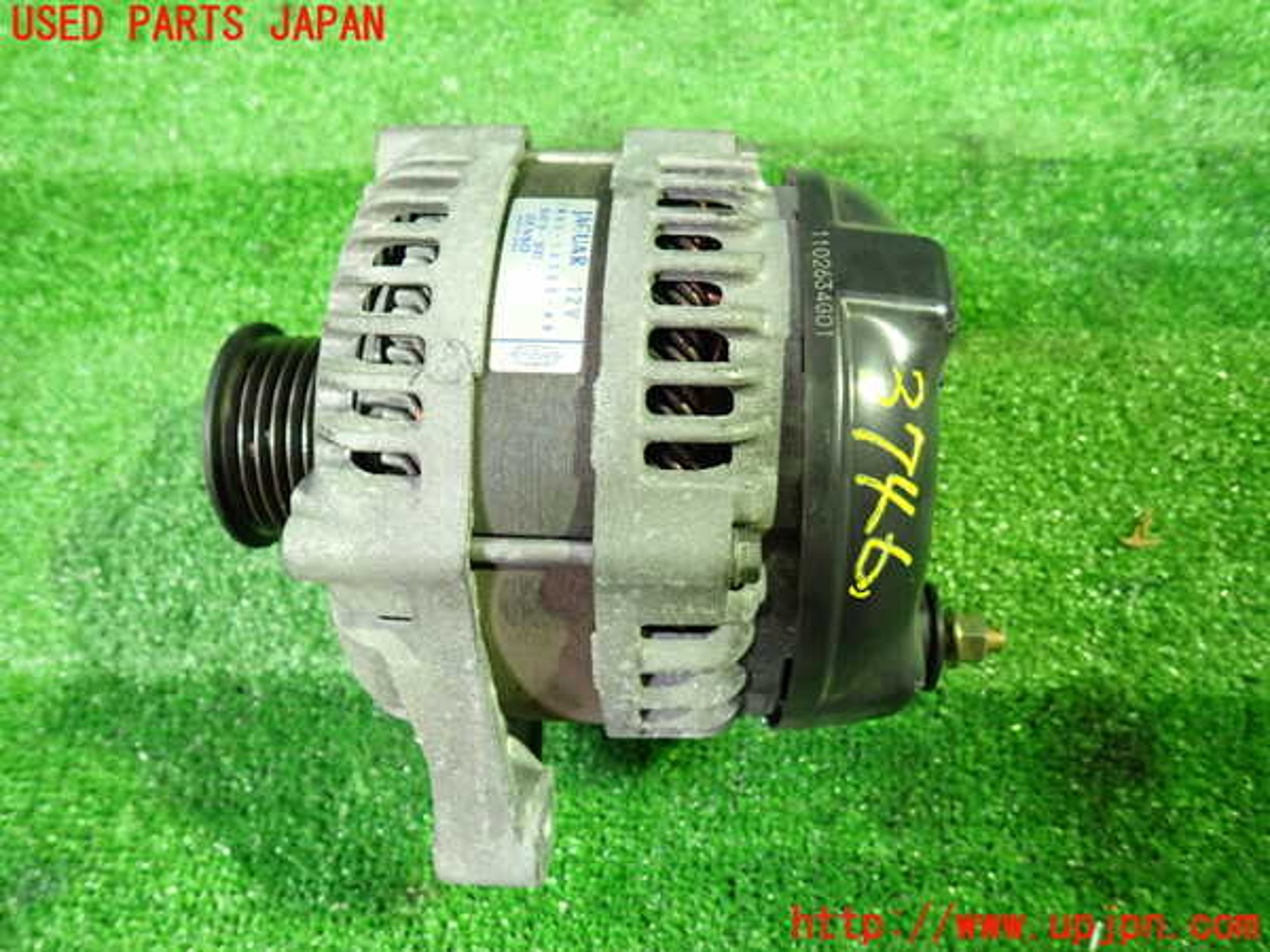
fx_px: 917
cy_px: 476
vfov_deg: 54.9
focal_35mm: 25
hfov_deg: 69.4
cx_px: 635
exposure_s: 1/30
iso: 800
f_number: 2
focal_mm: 4.5
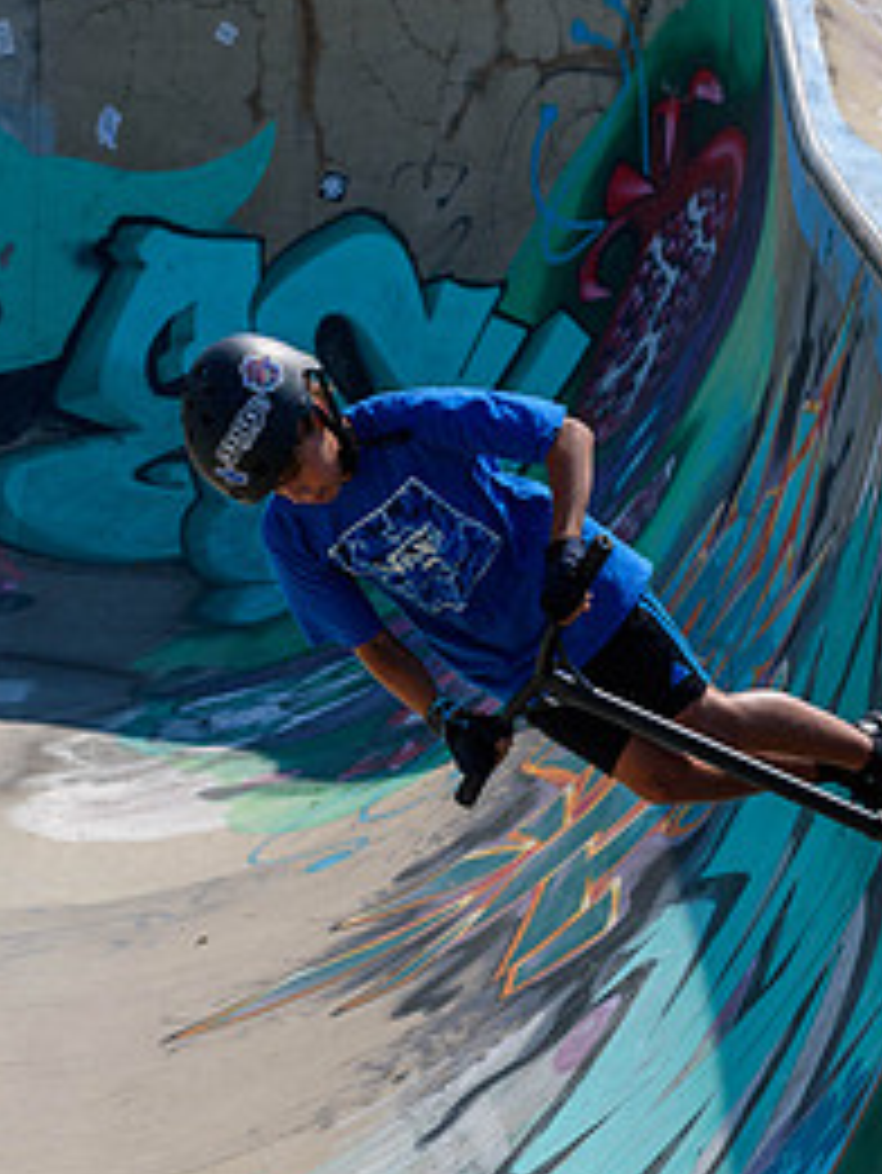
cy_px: 738
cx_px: 522
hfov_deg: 7.7
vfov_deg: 10.2
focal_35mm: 194
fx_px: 6585
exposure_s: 1/800
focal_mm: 78
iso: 200
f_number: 7.1
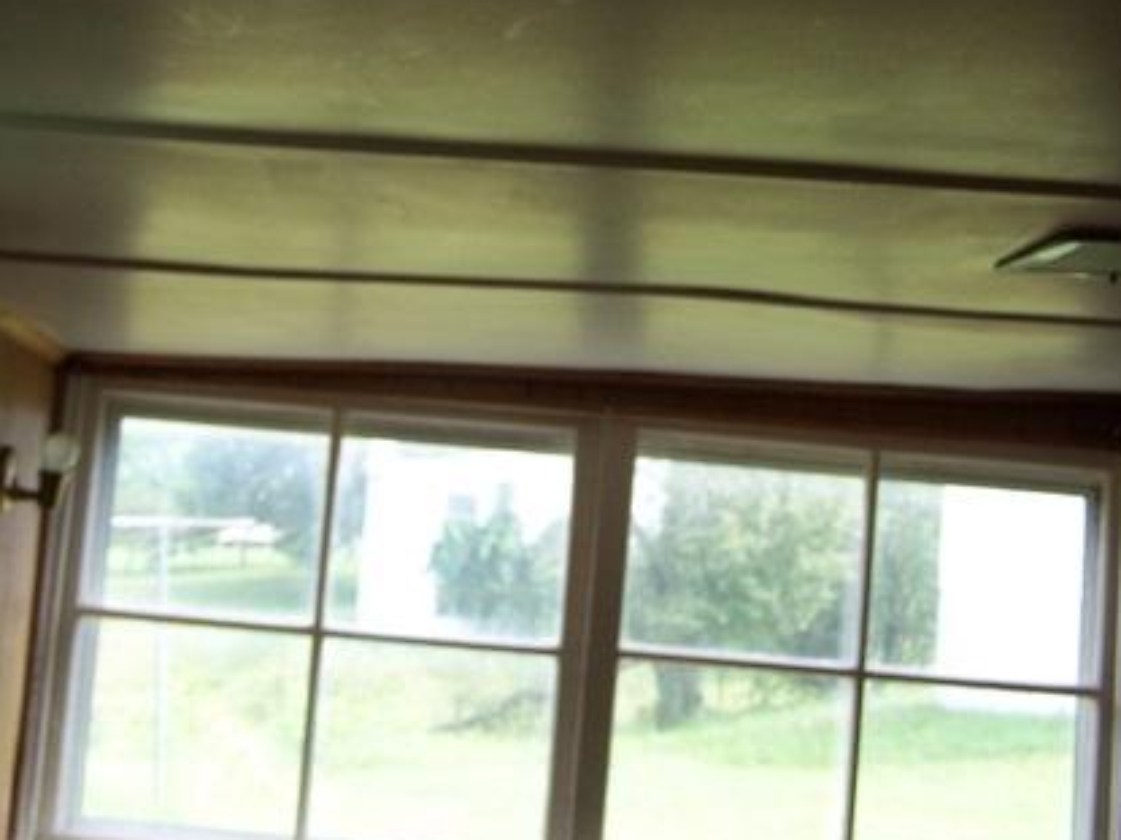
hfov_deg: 32.7
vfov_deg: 24.5
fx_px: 1910
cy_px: 207
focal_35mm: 59
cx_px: 562
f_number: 2.8
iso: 80
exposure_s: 1/80
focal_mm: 6.3
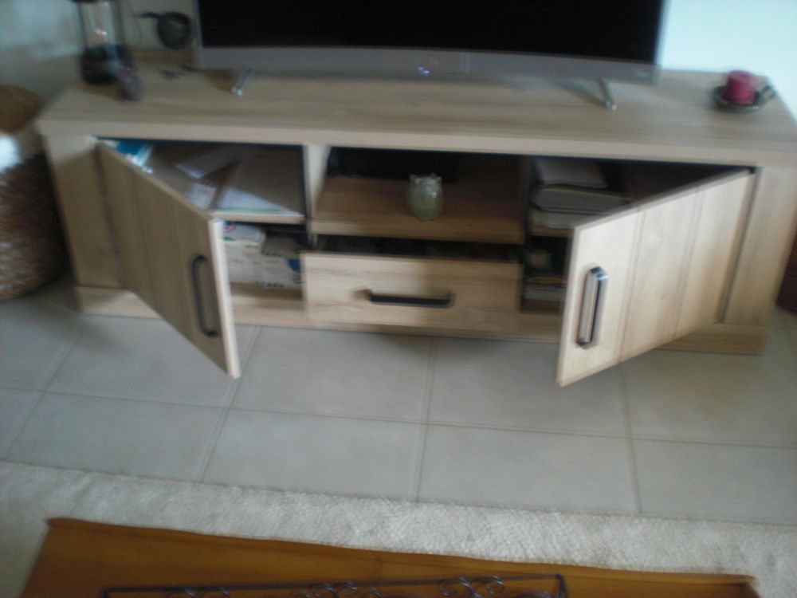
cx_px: 398
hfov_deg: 49.0
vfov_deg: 37.7
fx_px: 875
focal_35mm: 38
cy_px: 299
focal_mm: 6.3
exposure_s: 1/2
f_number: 3.1
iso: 200
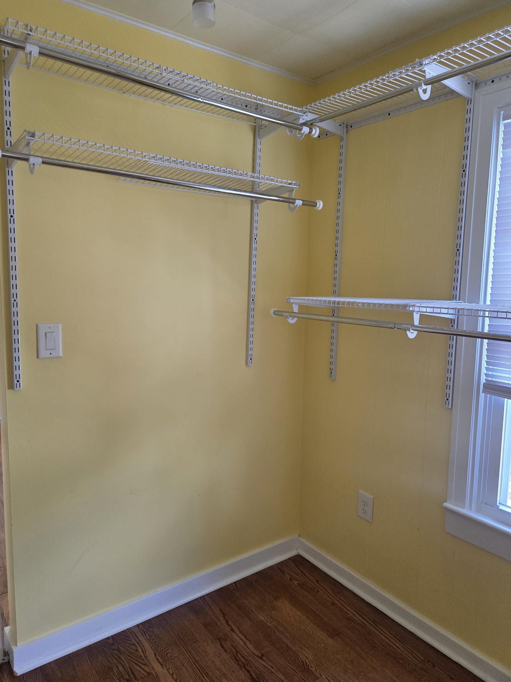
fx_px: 472
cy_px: 334
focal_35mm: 24
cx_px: 247
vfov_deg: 71.6
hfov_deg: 56.8
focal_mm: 5.4
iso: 250
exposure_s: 1/120
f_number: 1.8
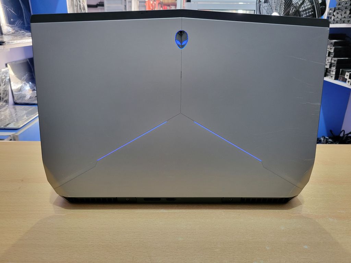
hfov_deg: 67.3
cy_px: 132
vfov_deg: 53.1
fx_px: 264
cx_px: 176
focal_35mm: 26
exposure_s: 1/40
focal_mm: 5.4
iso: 500
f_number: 1.8
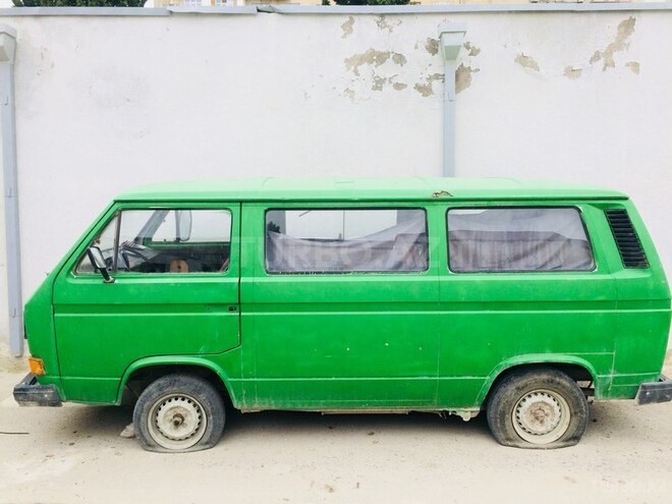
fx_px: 563
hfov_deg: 61.7
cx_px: 336
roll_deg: +0.4
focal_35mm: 29
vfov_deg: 48.2
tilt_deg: -6.1
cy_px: 252
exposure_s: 1/419
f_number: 2.2
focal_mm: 4.15
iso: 32
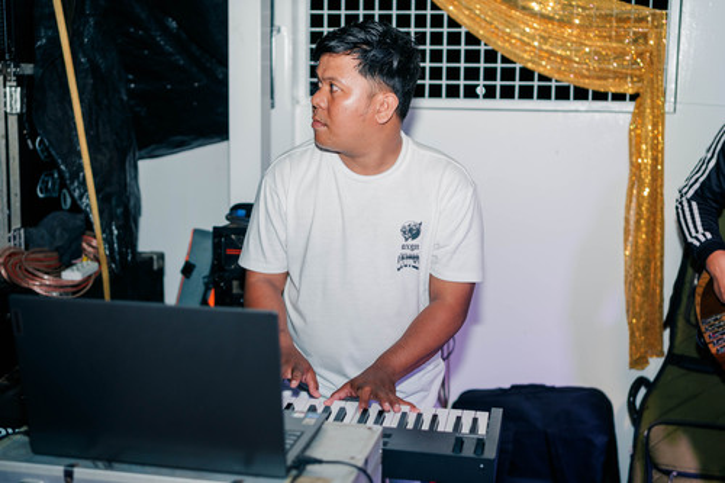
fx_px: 1007
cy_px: 242
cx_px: 362
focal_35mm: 50
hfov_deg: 39.6
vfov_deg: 27.0
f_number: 2.8
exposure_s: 1/200
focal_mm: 50
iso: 640
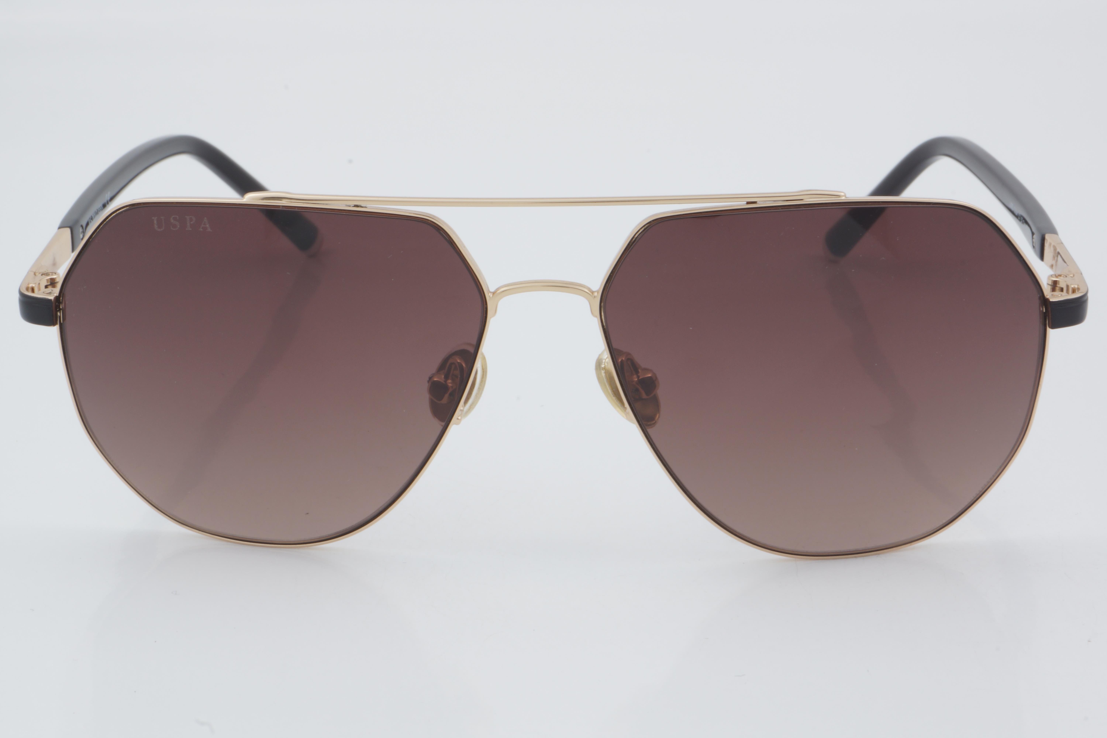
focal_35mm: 82
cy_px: 369
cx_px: 554
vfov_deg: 16.6
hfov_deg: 24.6
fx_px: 2537
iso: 100
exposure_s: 1/3
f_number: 32
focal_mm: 55
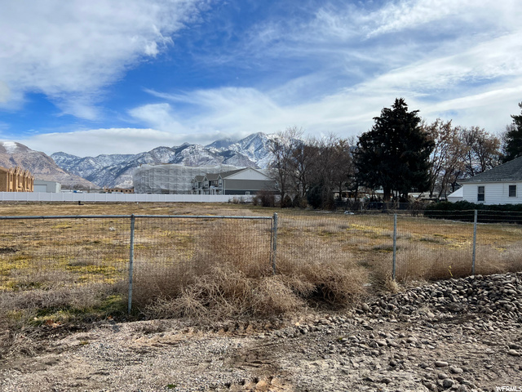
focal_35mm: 26
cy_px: 196
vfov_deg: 53.1
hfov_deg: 67.3
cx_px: 261
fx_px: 392
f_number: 1.5
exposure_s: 1/8000
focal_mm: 5.7
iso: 50
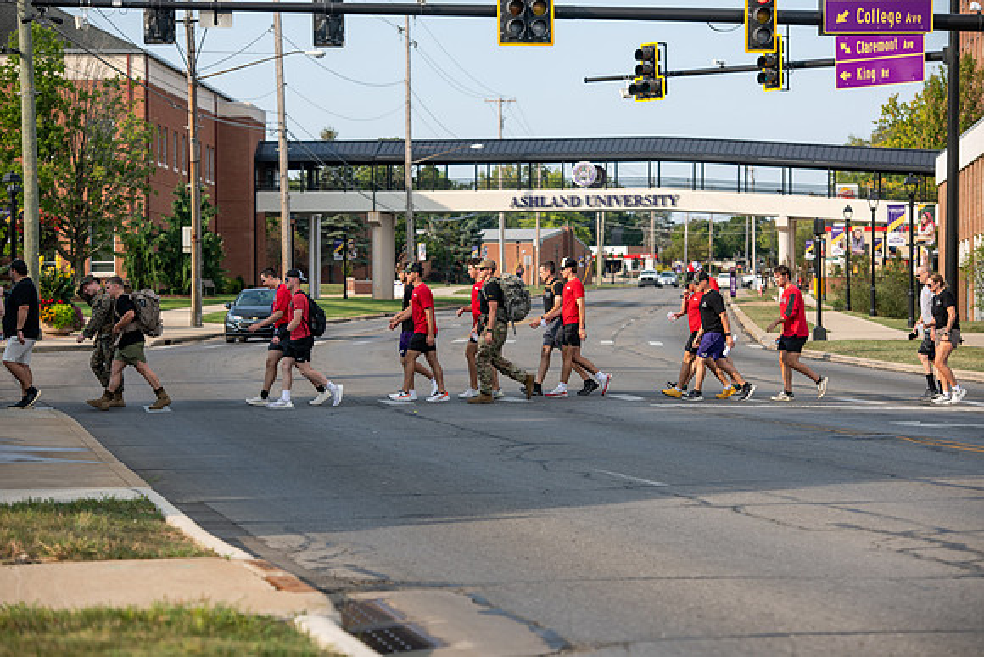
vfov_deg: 11.8
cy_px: 328
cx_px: 492
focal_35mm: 116
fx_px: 3171
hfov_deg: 17.6
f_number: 4.5
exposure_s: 1/500
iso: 80
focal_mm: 116
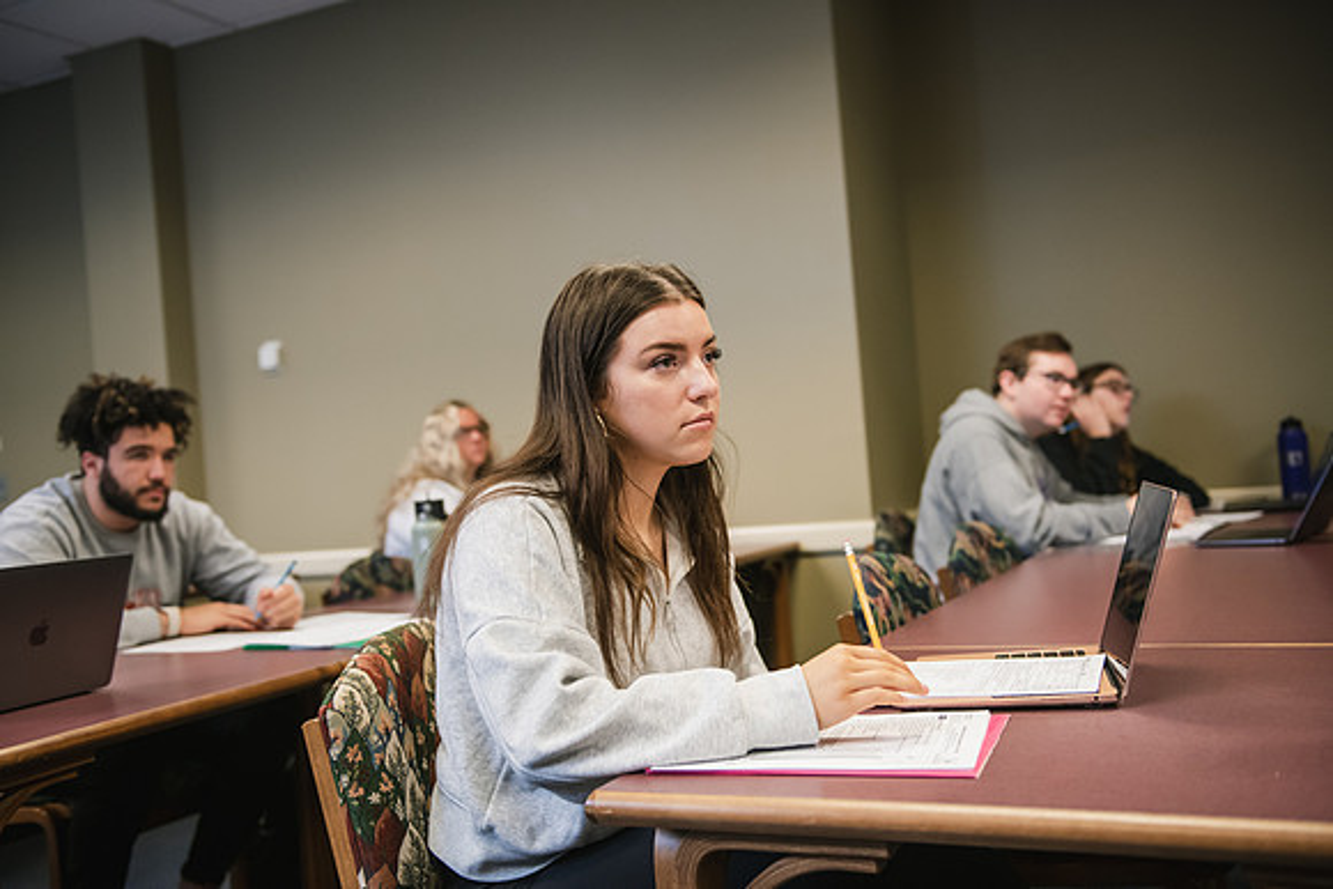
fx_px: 1333
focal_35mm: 36
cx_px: 666
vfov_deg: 36.9
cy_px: 444
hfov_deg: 53.1
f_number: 2.8
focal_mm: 36
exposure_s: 1/200
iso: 1250
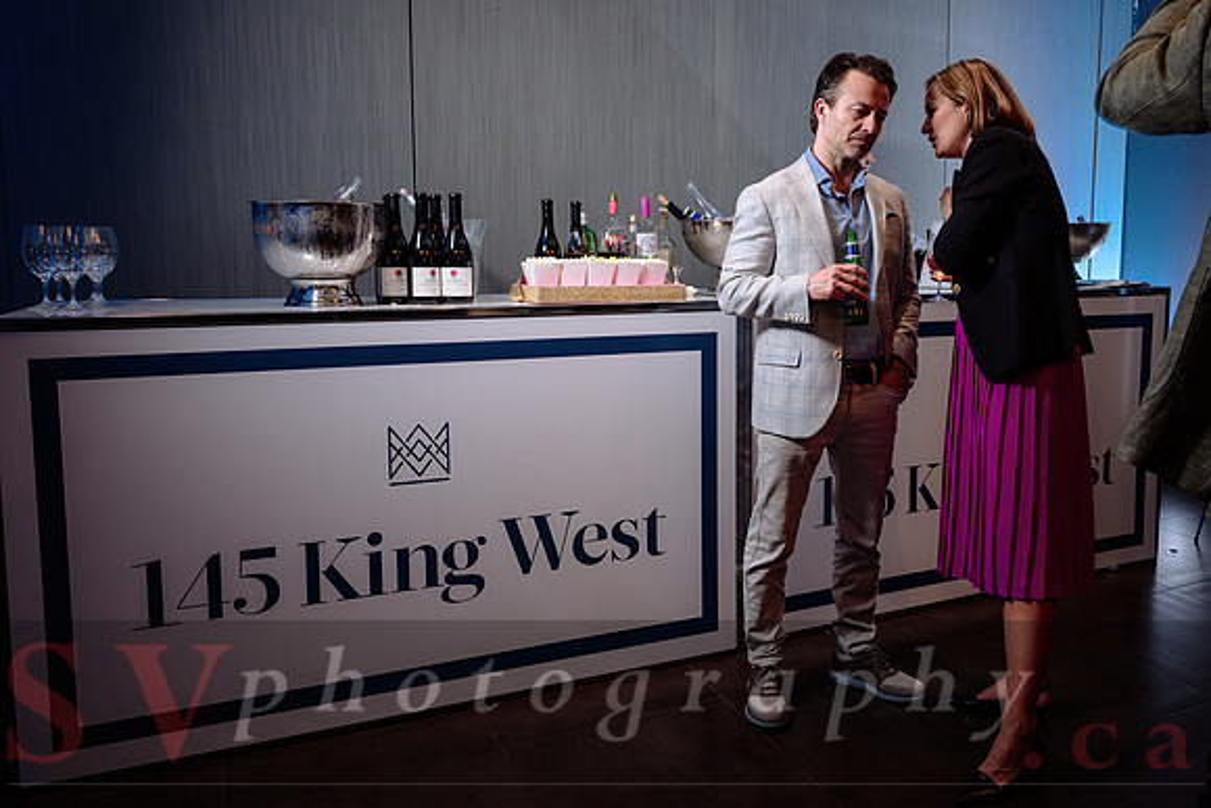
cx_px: 714
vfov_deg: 45.8
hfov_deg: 64.4
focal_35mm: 28
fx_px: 952
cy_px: 332
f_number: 5
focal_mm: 24
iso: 500
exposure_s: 1/40
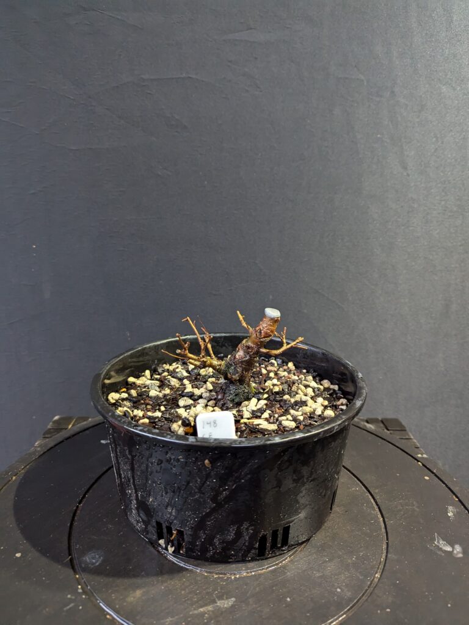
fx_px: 434
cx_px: 234
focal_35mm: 24
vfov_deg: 71.6
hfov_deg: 56.8
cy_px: 312
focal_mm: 6.81
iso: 1601
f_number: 1.85
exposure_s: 1/100
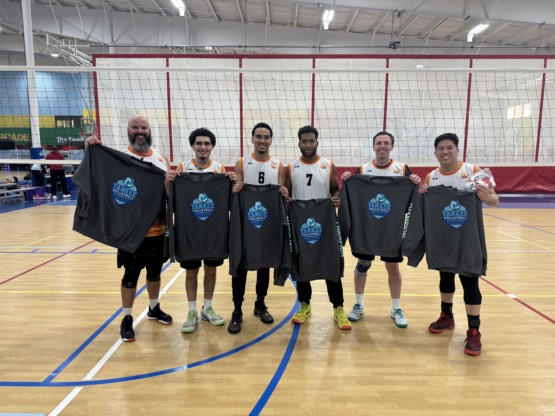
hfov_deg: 71.6
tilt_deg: -7.6
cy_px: 208
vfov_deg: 56.8
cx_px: 278
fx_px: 385
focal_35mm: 24
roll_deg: -0.7
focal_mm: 6.76
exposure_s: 1/121
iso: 160
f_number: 1.78
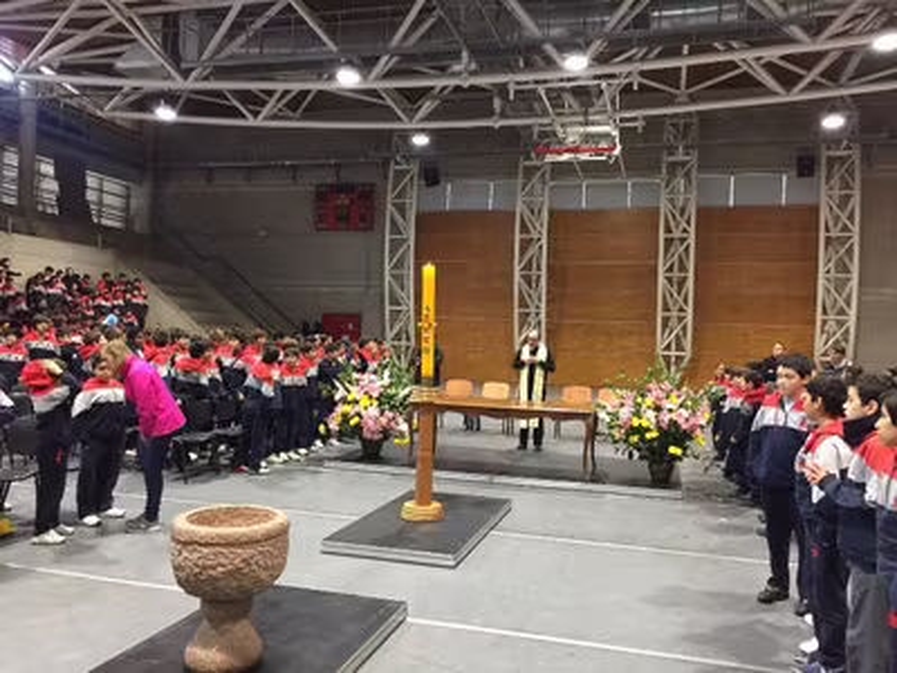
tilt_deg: +0.5
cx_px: 448
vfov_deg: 48.2
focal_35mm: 29
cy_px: 336
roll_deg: -2.5
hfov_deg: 61.7
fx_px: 751
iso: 100
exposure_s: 1/17
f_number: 2.2
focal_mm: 4.15
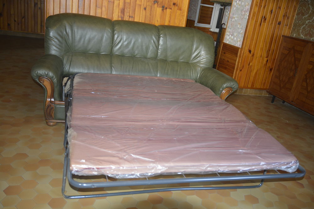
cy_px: 104
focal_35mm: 33
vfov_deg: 40.0
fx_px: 288
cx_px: 157
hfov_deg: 57.2
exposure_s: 1/60
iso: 720
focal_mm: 22
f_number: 3.5
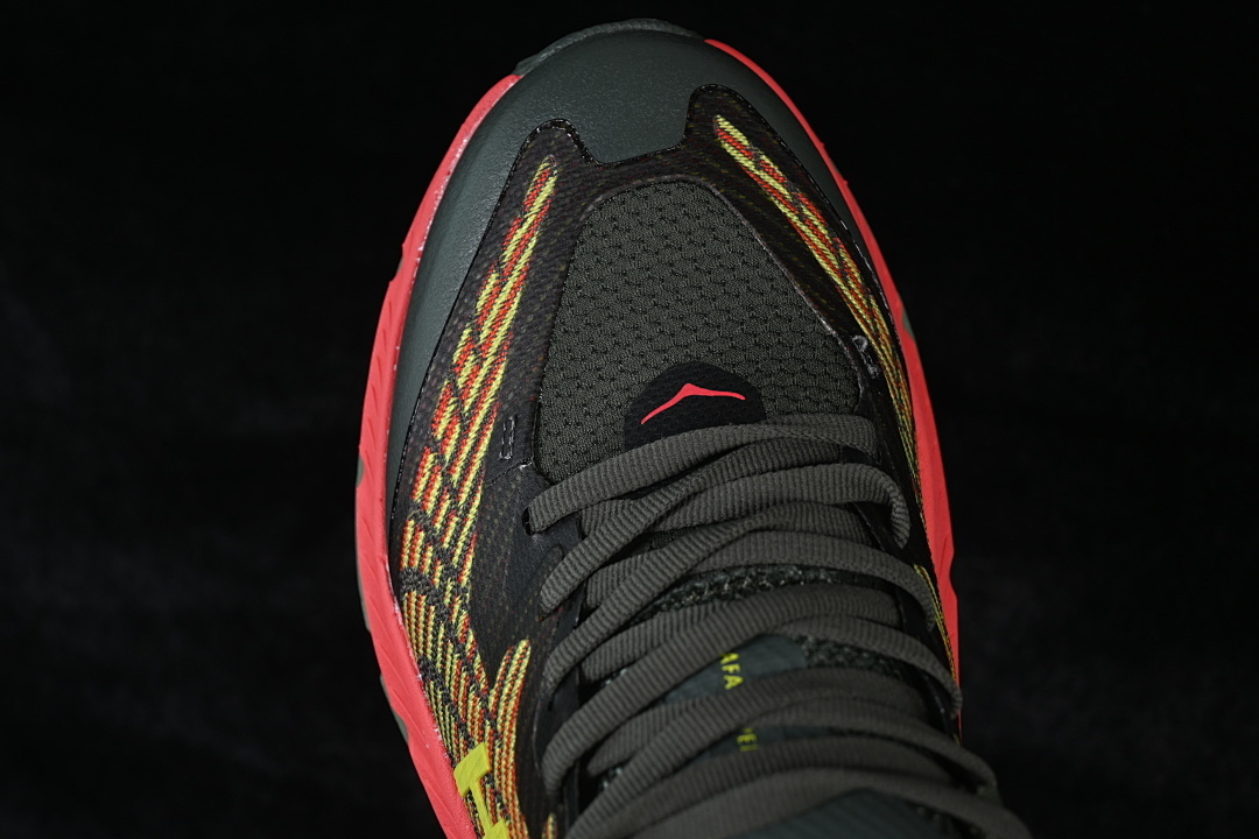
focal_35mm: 75
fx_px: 2623
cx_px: 630
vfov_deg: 18.2
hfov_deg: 27.0
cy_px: 420
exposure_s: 1/50
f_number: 6.3
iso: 160
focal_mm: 50
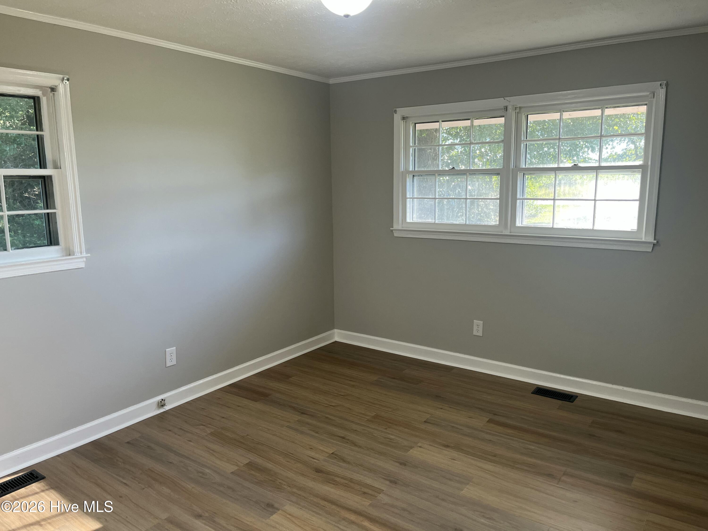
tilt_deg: -9.2
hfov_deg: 67.3
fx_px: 532
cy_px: 266
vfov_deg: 53.1
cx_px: 354
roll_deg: +1.1
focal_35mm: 26
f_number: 1.6
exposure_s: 1/120
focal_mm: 5.1
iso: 100
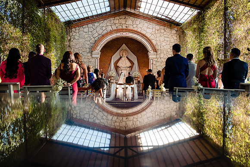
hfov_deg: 51.6
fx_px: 258
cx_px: 126
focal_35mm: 37
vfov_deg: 35.8
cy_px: 82
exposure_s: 1/200
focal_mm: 34
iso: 800
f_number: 3.5
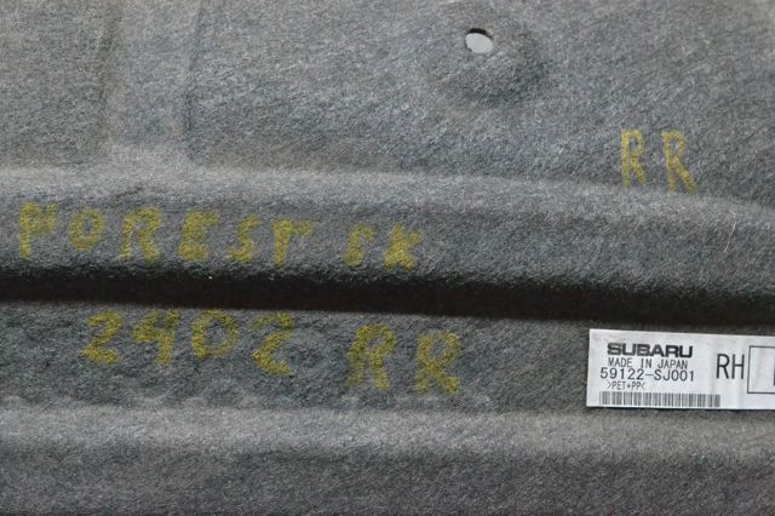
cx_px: 388
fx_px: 1291
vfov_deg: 22.6
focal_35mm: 60
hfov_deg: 33.4
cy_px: 258
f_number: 9
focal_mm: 40
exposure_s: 1/160
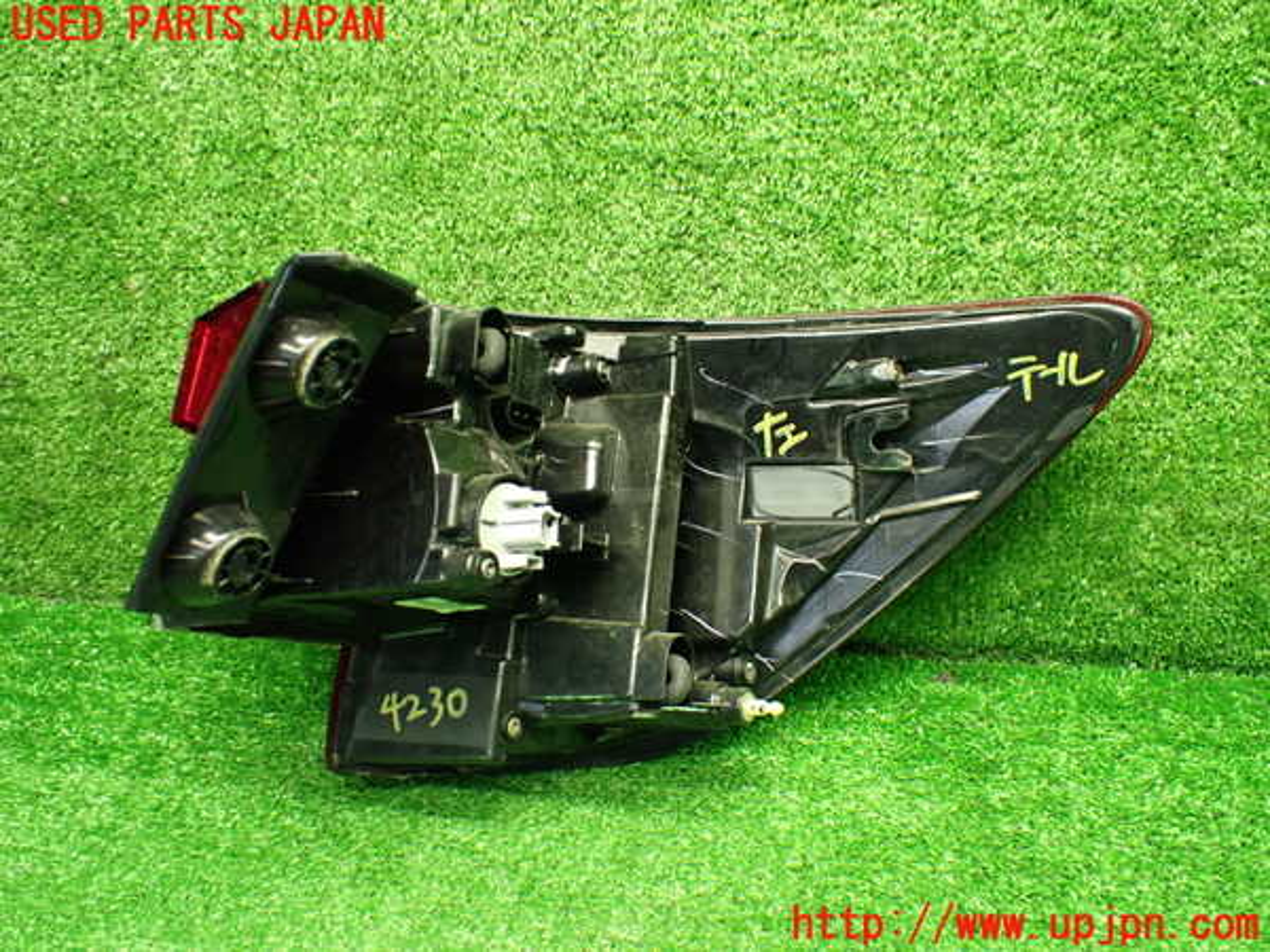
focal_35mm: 32
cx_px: 635
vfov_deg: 44.2
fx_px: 1174
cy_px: 476
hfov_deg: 56.8
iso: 800
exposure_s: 1/50
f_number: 2.4
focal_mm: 5.79
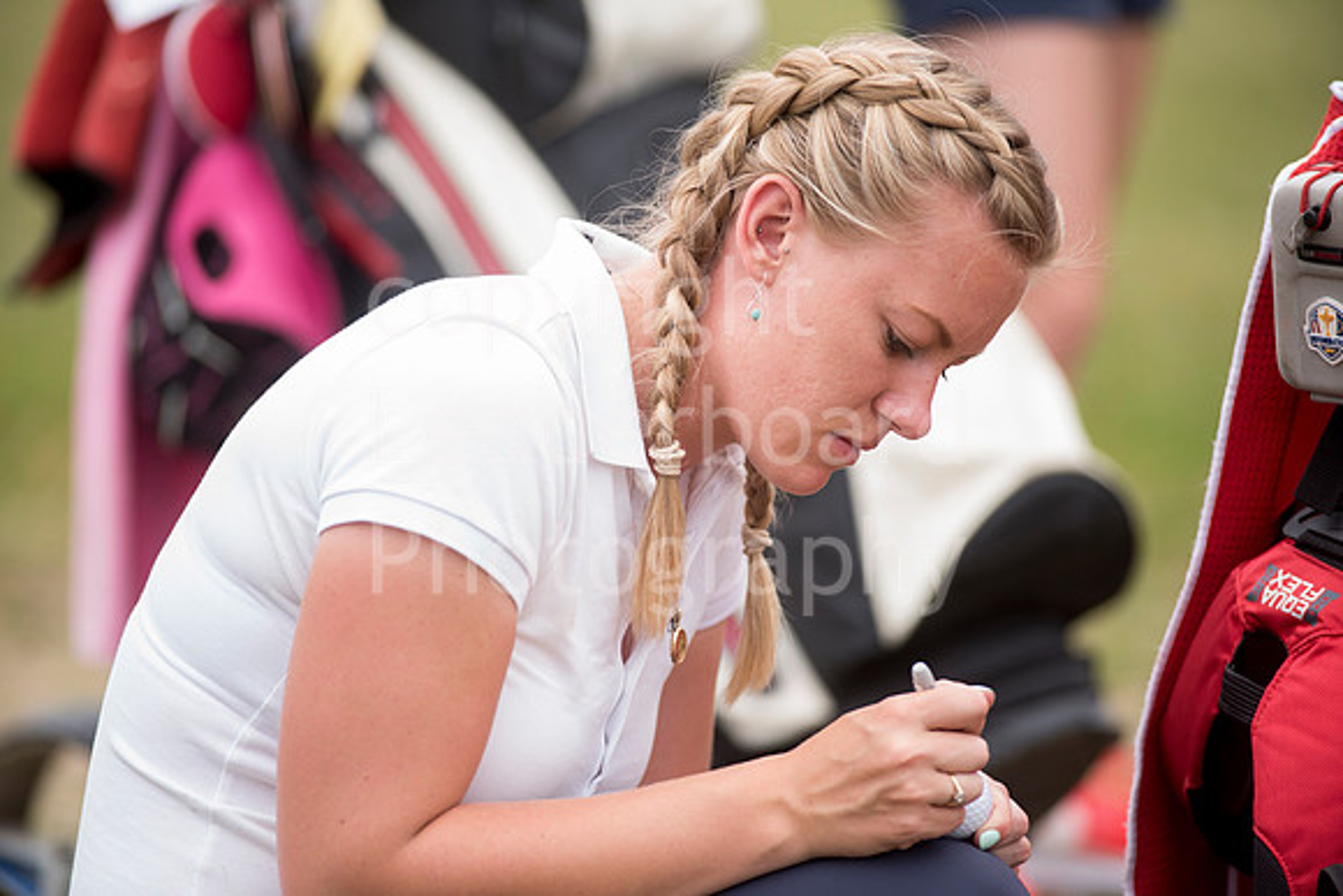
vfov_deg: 4.6
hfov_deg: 6.9
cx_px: 672
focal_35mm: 300
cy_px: 448
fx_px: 11194
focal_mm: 300
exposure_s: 1/1250
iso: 800
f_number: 4
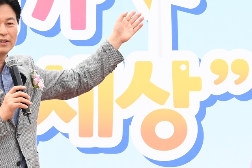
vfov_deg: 3.1
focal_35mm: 445
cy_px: 80
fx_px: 3115
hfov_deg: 4.6
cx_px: 85
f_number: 16
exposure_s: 1/250
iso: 1000
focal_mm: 180
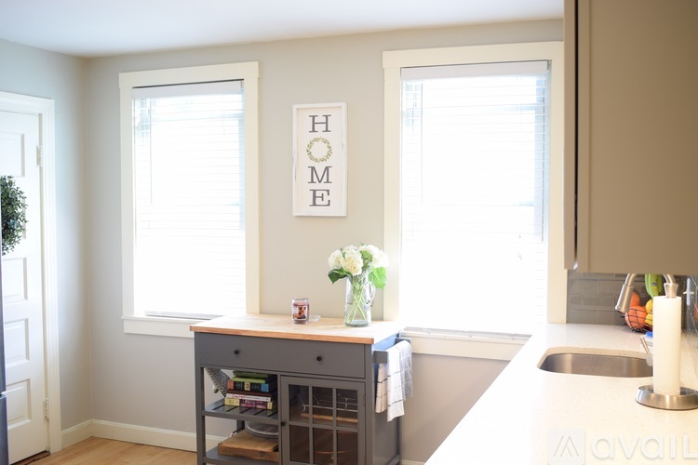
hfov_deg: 49.6
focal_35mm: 39
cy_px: 232
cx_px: 349
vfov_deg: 34.2
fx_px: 756
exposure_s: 1/15
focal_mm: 26
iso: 250
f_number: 4
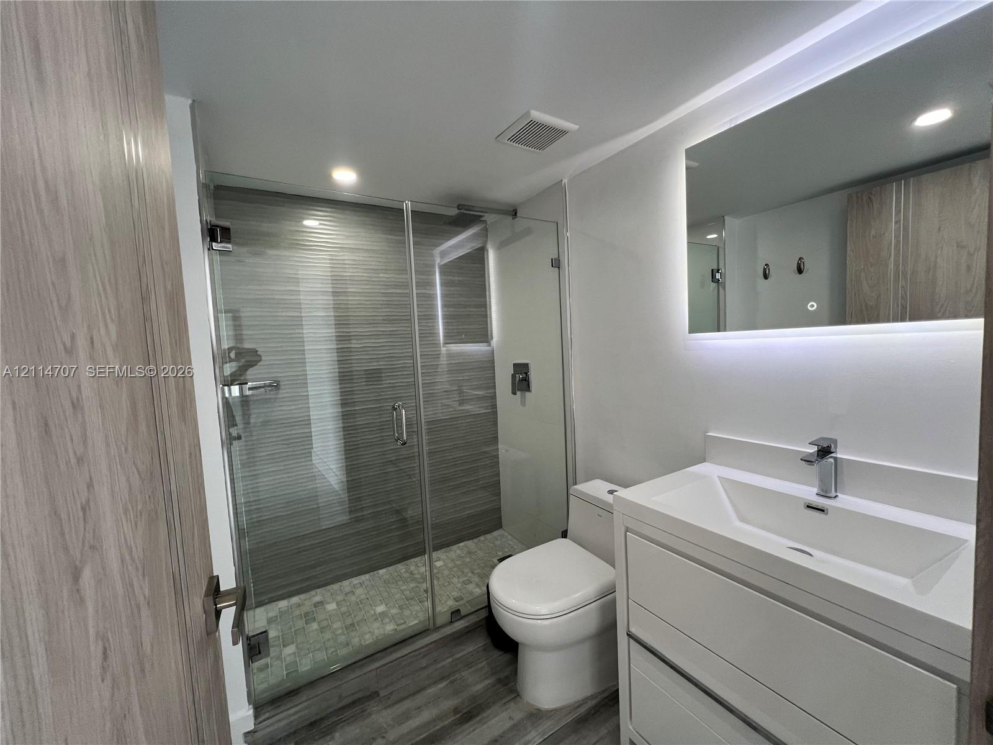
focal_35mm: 13
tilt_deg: -5.1
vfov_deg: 89.9
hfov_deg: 106.2
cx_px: 496
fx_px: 373
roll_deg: +2.9
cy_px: 372
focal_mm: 1.57
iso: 100
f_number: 1.8
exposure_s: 1/120
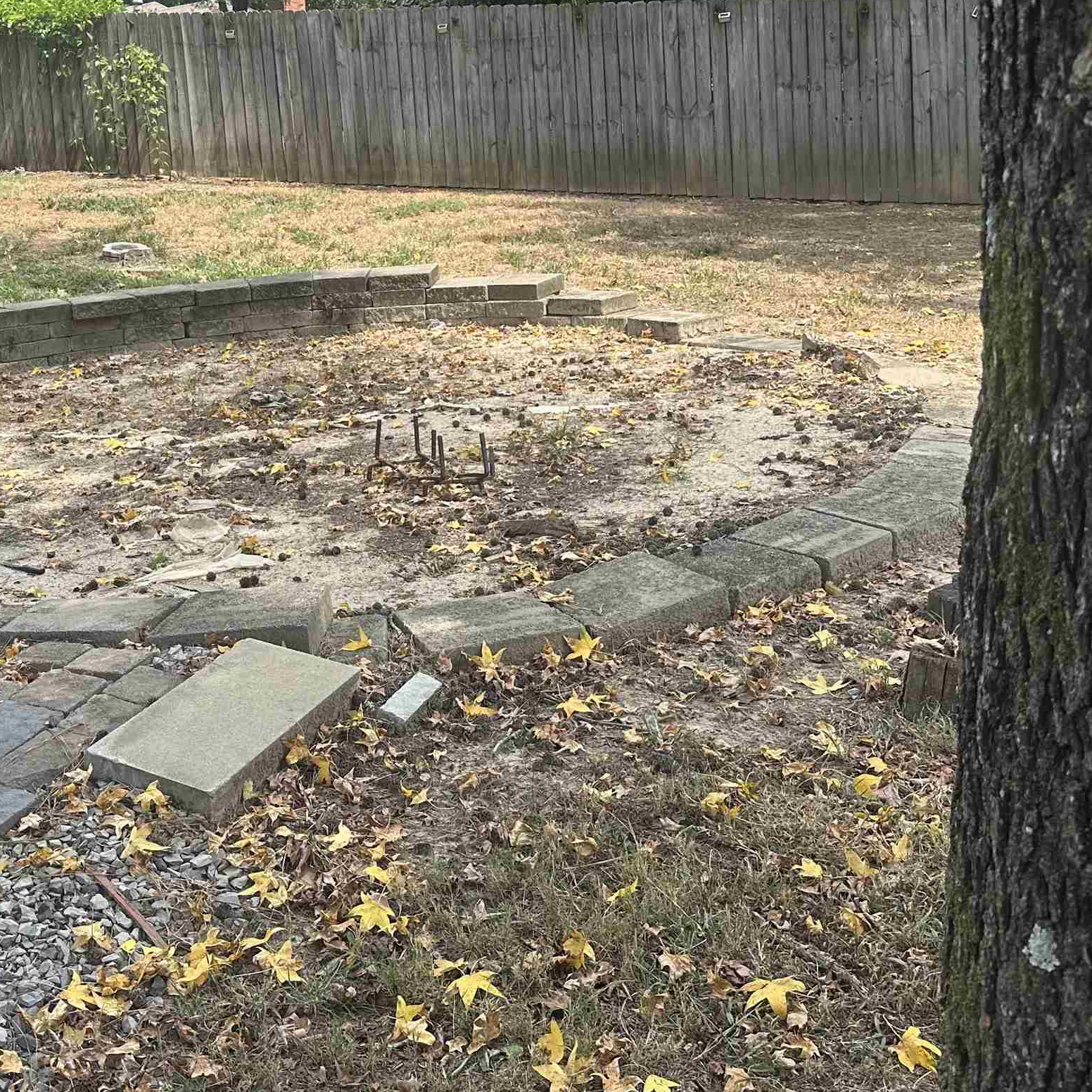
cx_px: 331
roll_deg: +3.6
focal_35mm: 42
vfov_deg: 39.1
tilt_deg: -5.5
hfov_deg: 39.4
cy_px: 284
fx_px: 1499
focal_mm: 6.86
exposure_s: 1/1144
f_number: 1.78
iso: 80
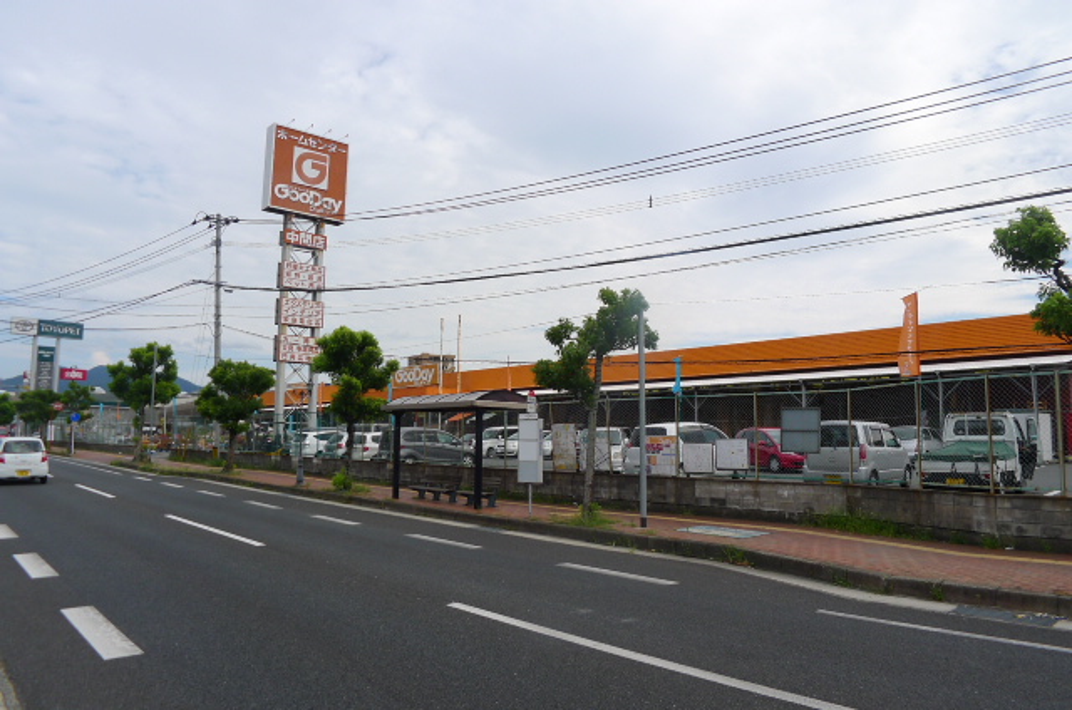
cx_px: 536
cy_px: 355
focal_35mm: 32
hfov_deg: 58.8
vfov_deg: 41.0
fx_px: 951
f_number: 4
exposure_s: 1/640
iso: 80
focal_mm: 6.8
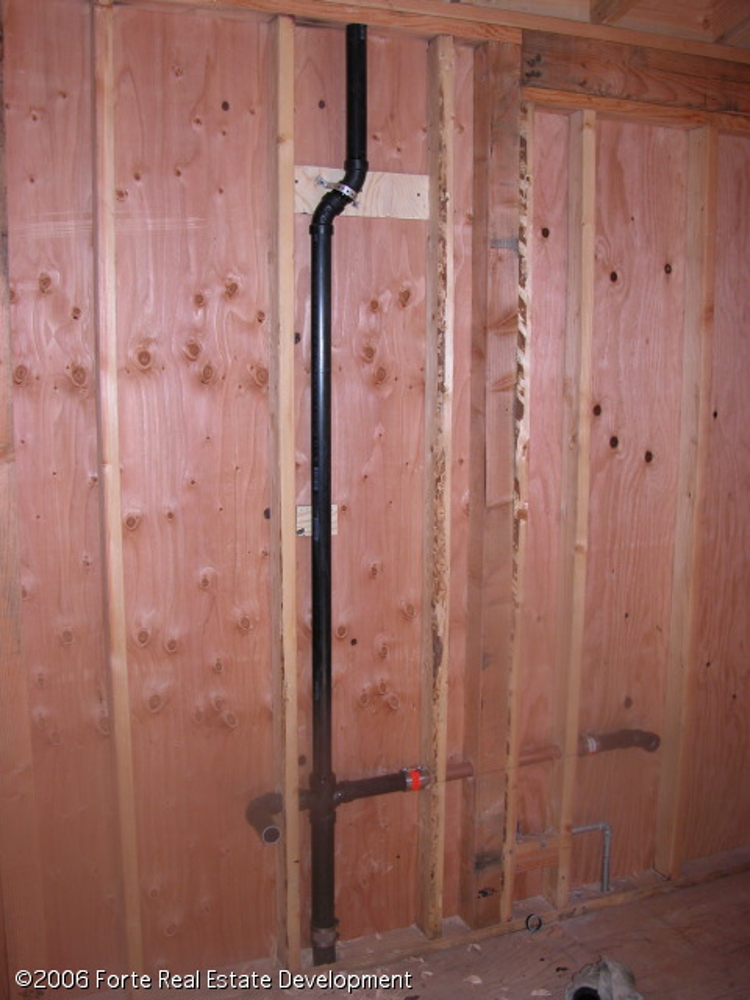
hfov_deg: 40.7
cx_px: 375
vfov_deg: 52.6
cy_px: 500
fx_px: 1011
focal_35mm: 35
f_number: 2.8
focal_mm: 8.9
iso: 100
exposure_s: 1/60
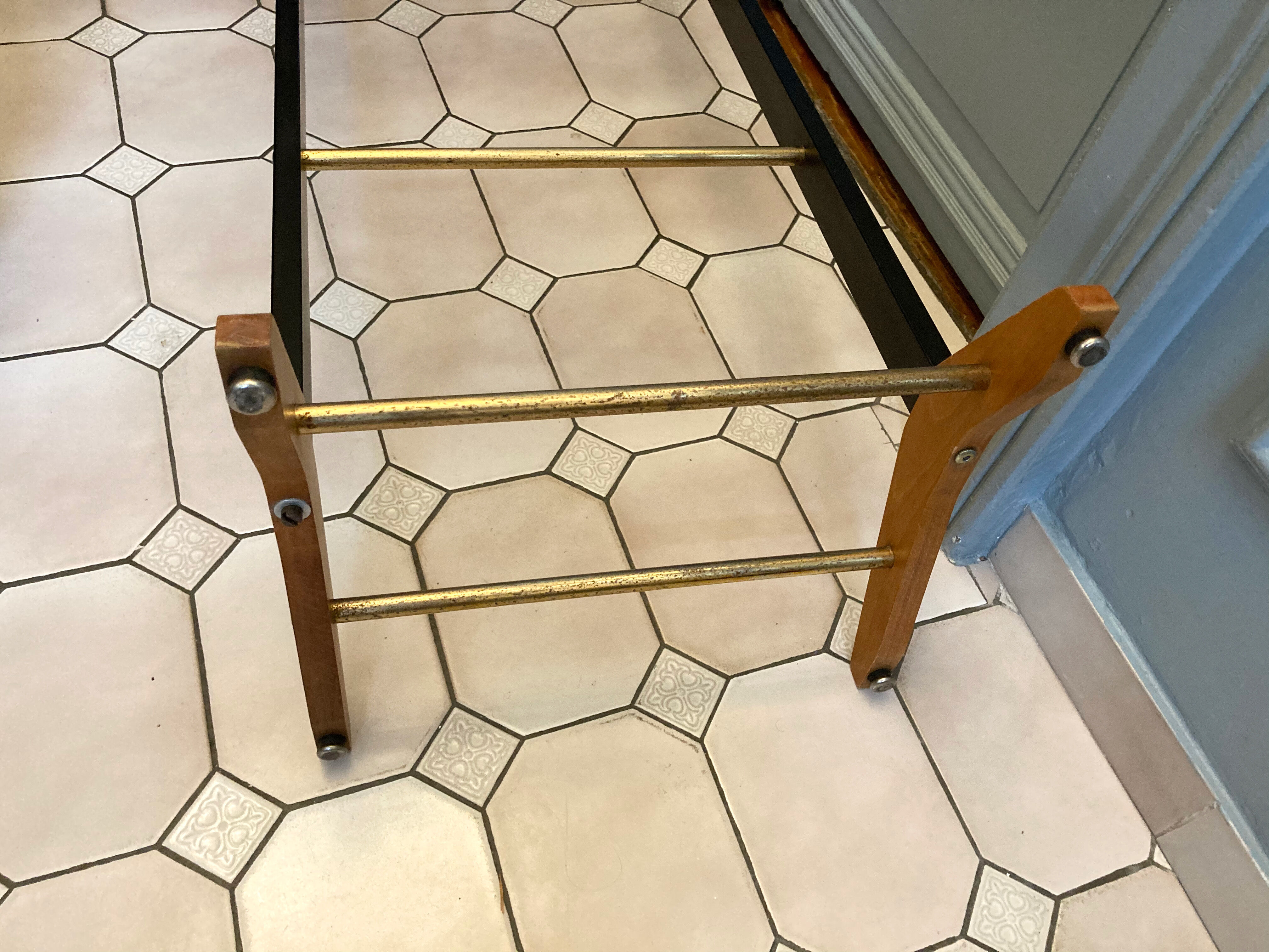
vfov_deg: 49.7
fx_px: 1026
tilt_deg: -55.2
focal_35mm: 28
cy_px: 476
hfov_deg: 63.4
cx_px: 634
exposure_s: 1/50
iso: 320
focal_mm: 3.99
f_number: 1.8
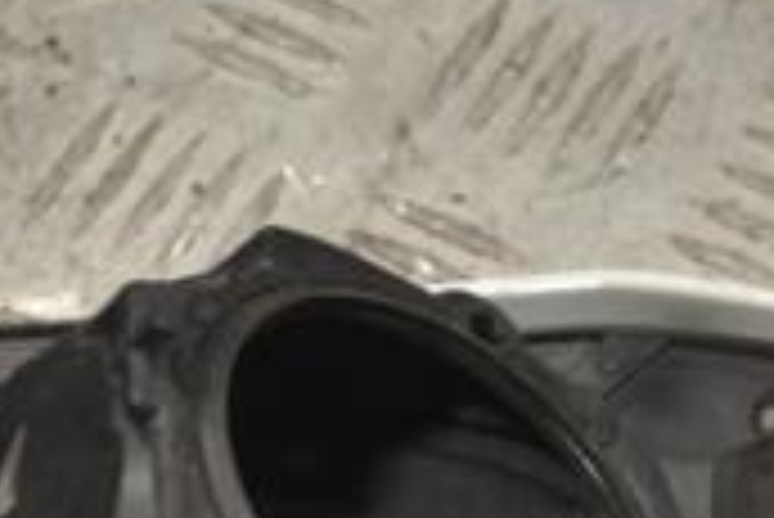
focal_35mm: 188
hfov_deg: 10.9
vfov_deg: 7.2
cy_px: 766
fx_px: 4045
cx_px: 585
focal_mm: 36
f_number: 5
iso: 400
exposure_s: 1/100
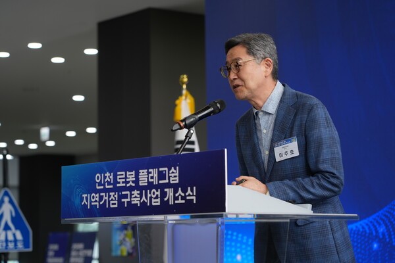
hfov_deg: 19.5
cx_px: 198
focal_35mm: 105
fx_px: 1152
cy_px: 132
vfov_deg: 13.0
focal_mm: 105
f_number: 4.5
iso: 250
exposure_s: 1/60
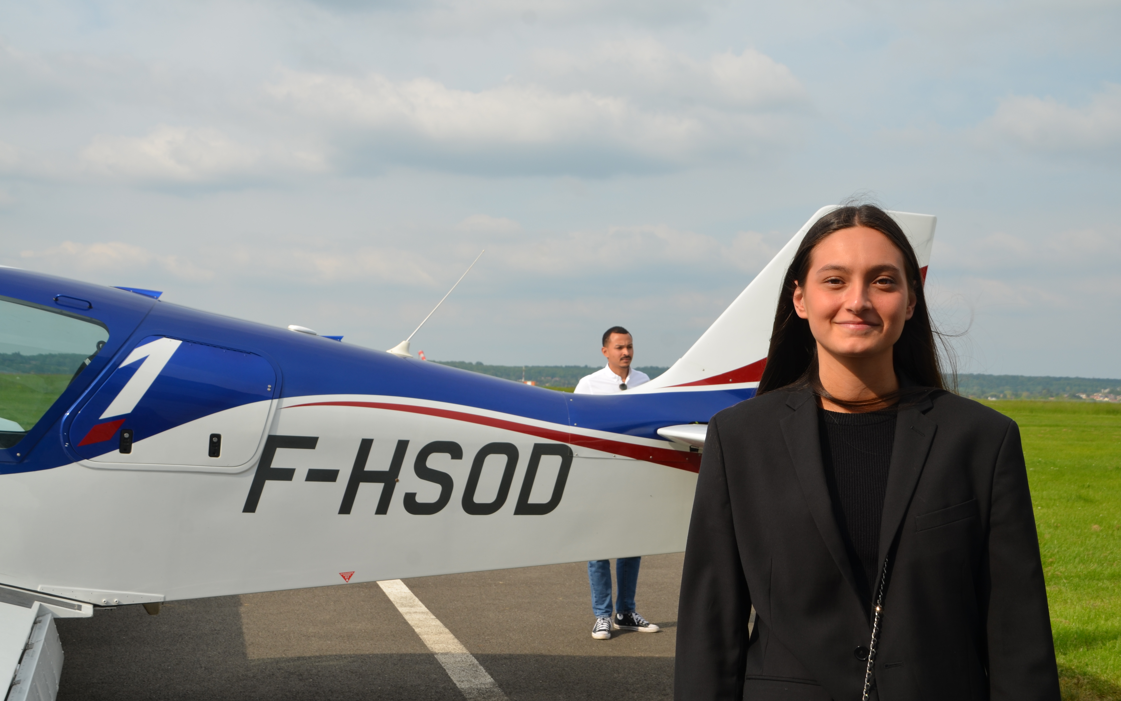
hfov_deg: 43.5
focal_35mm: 46
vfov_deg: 28.0
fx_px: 1405
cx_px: 559
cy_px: 343
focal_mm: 30
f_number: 8
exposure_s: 1/250
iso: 110
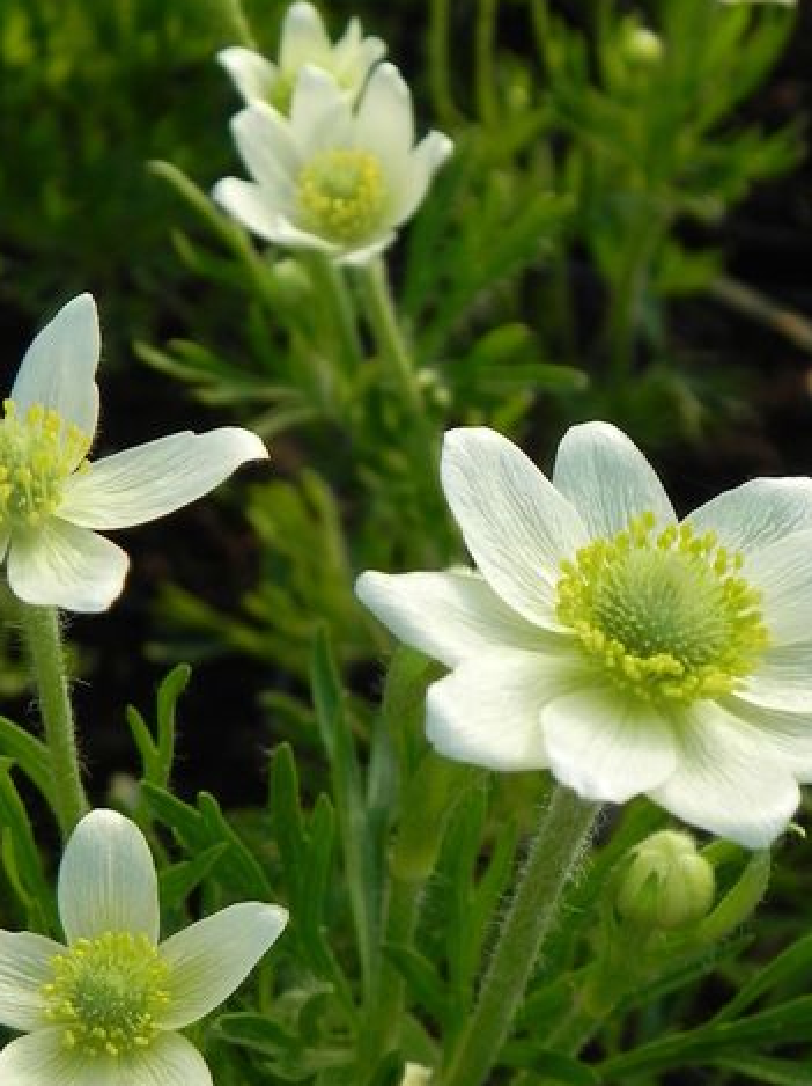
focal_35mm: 70
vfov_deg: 27.7
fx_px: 2192
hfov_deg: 21.0
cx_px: 416
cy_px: 401
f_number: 3.5
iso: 160
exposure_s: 1/640
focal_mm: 7.3
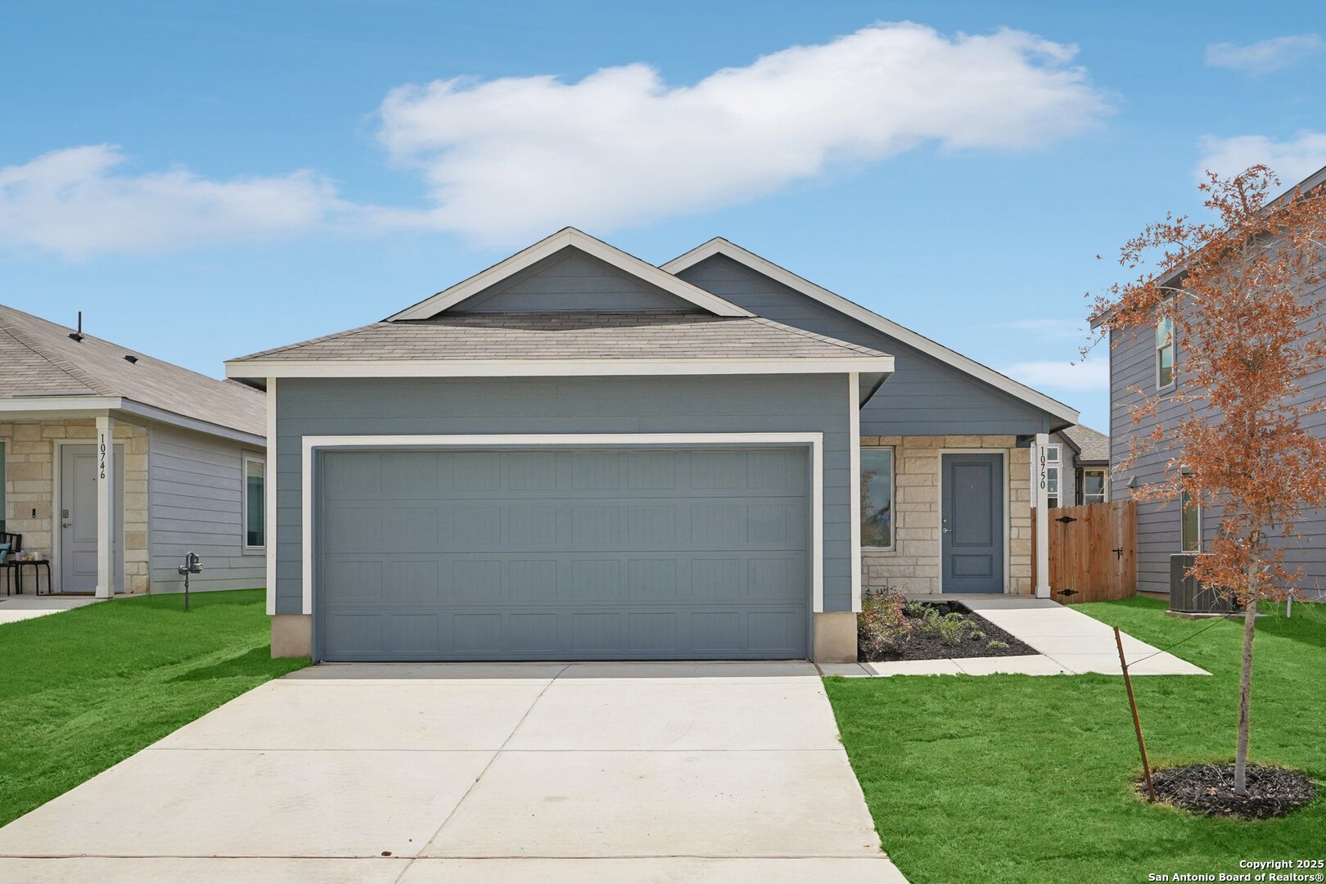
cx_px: 663
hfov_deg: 54.4
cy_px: 442
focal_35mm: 35
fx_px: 1289
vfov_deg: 37.9
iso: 100
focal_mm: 35
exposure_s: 1/500
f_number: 8
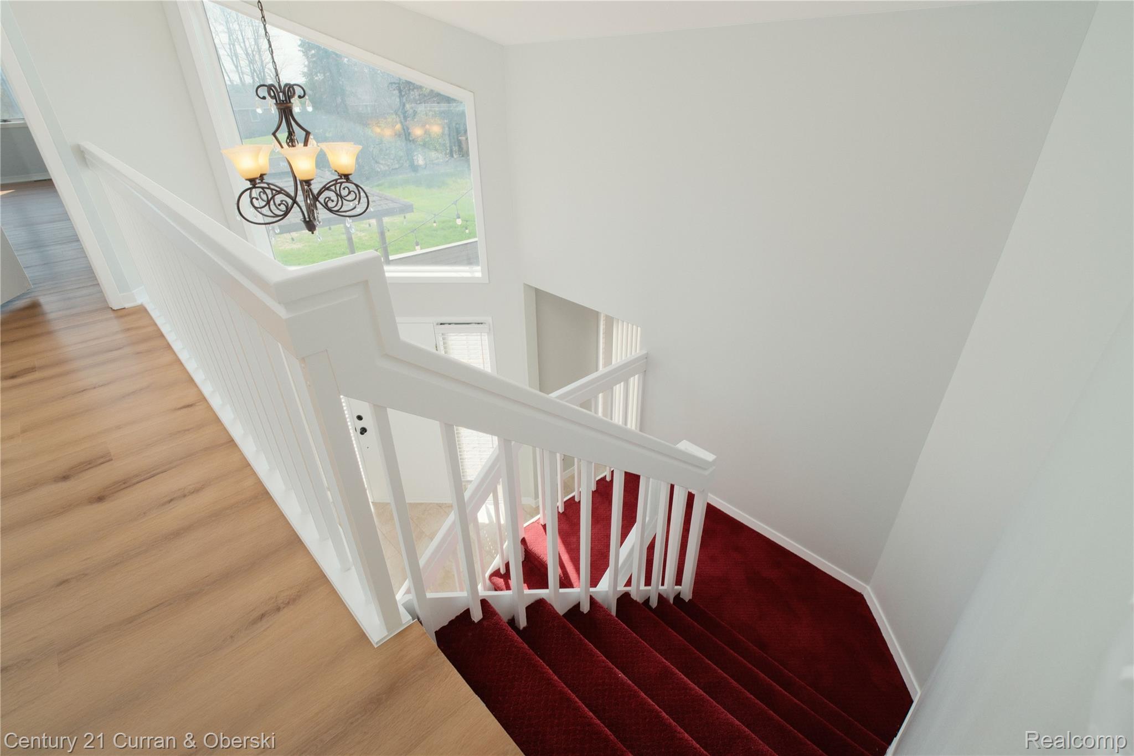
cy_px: 378
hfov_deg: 93.3
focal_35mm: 17
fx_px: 535
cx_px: 567
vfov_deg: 70.4
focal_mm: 11.3
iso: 800
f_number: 7.1
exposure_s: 1/250
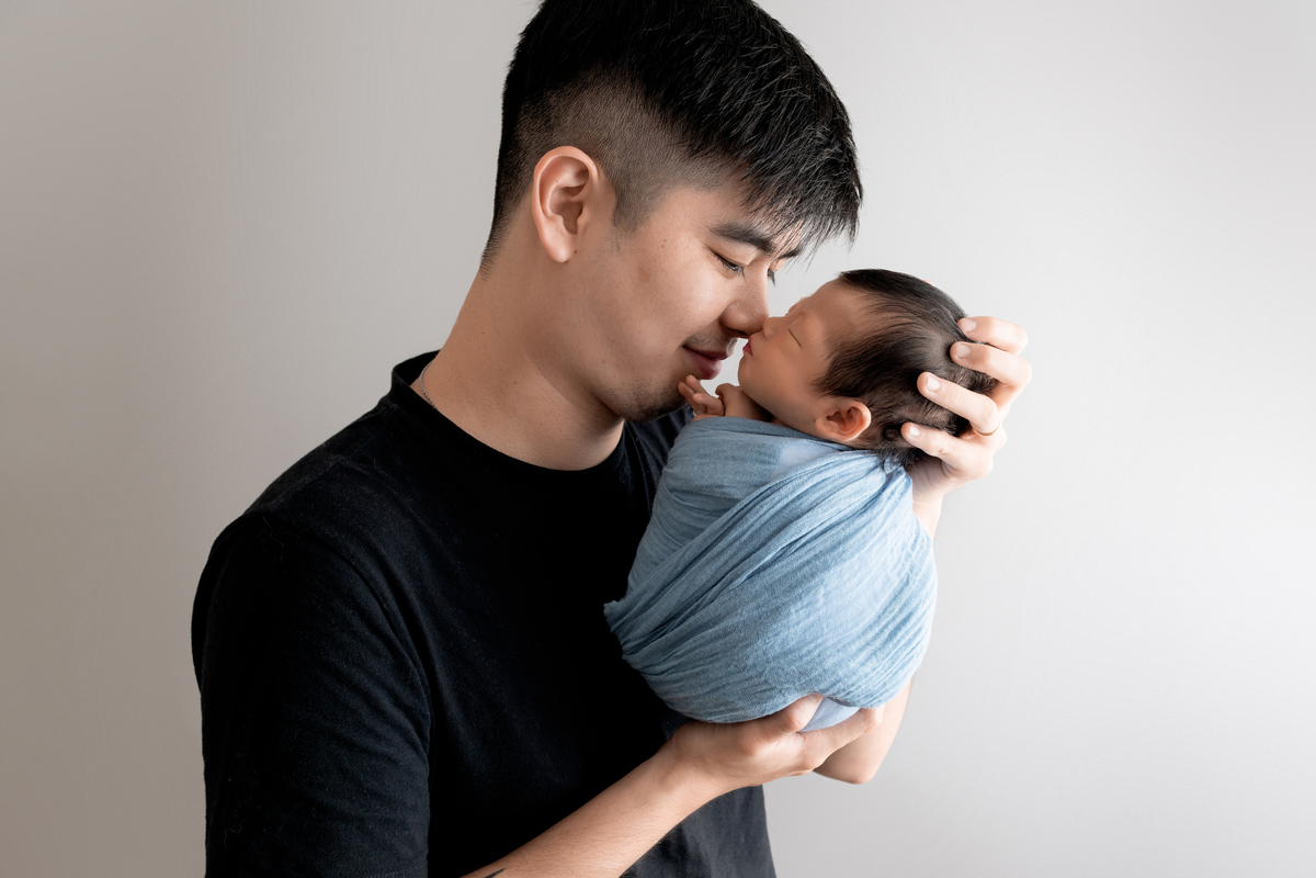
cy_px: 439
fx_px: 1023
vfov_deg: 46.4
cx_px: 658
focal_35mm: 28
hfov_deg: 65.5
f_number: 5
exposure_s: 1/160
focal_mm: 28
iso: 100
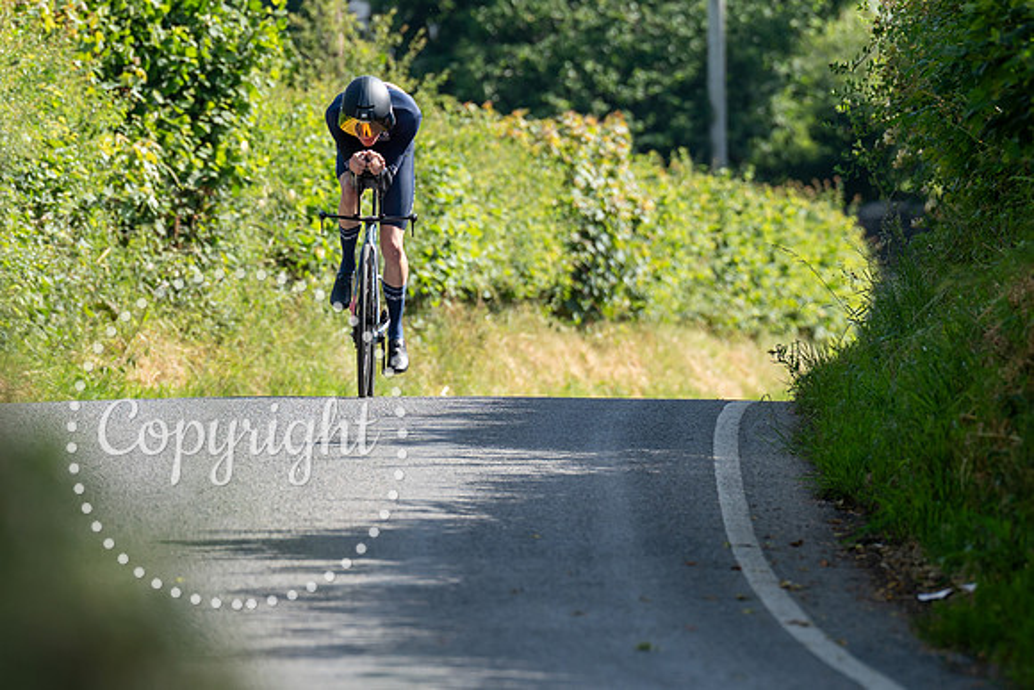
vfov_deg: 3.1
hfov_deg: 4.7
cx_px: 362
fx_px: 12682
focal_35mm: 441
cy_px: 428
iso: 320
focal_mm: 200
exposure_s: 1/1000
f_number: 4
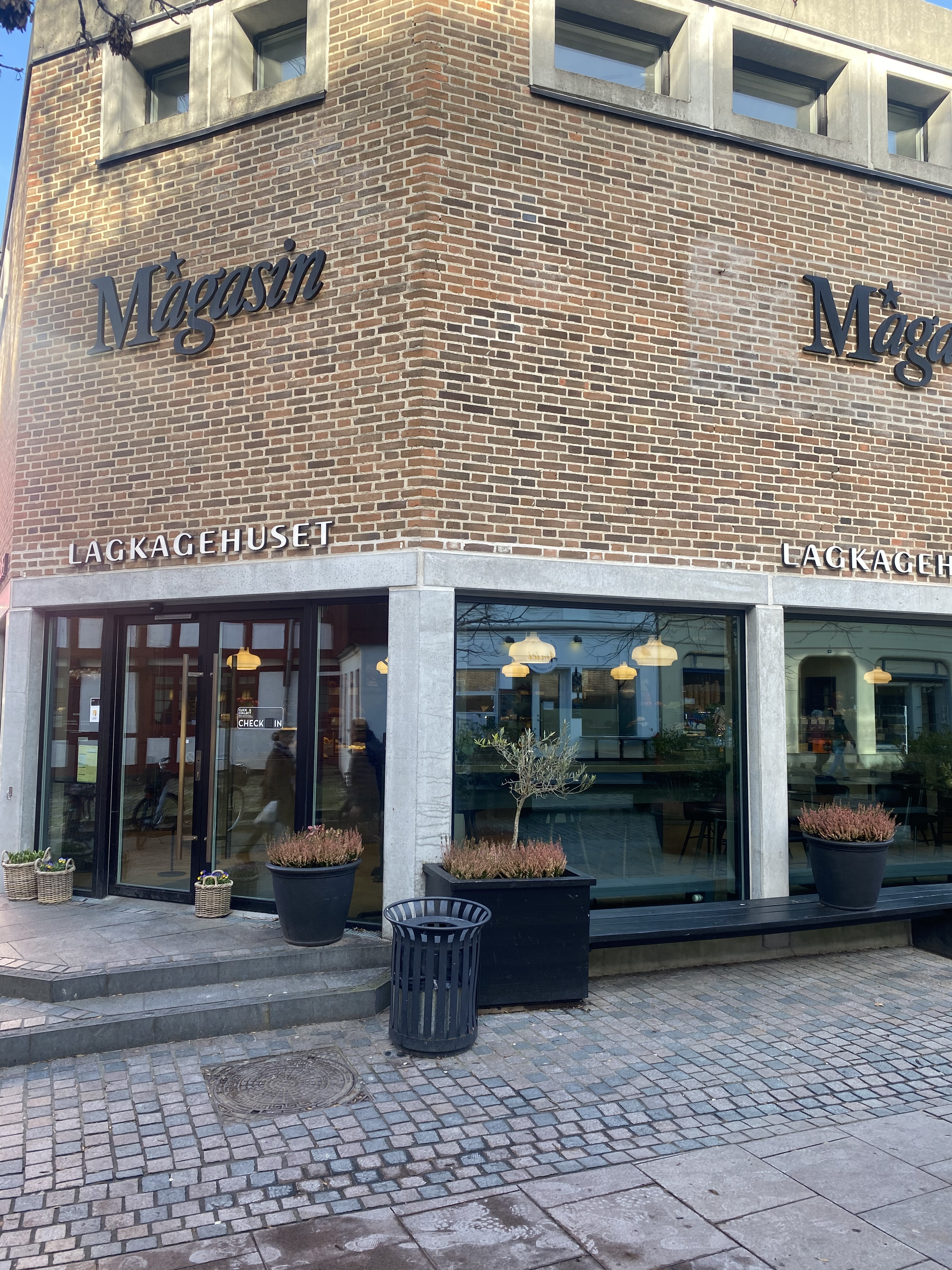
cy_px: 635
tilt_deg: +6.2
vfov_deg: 67.3
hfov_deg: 53.1
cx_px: 476
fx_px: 953
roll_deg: -2.4
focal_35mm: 26
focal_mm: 4.25
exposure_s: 1/206
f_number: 1.8
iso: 32
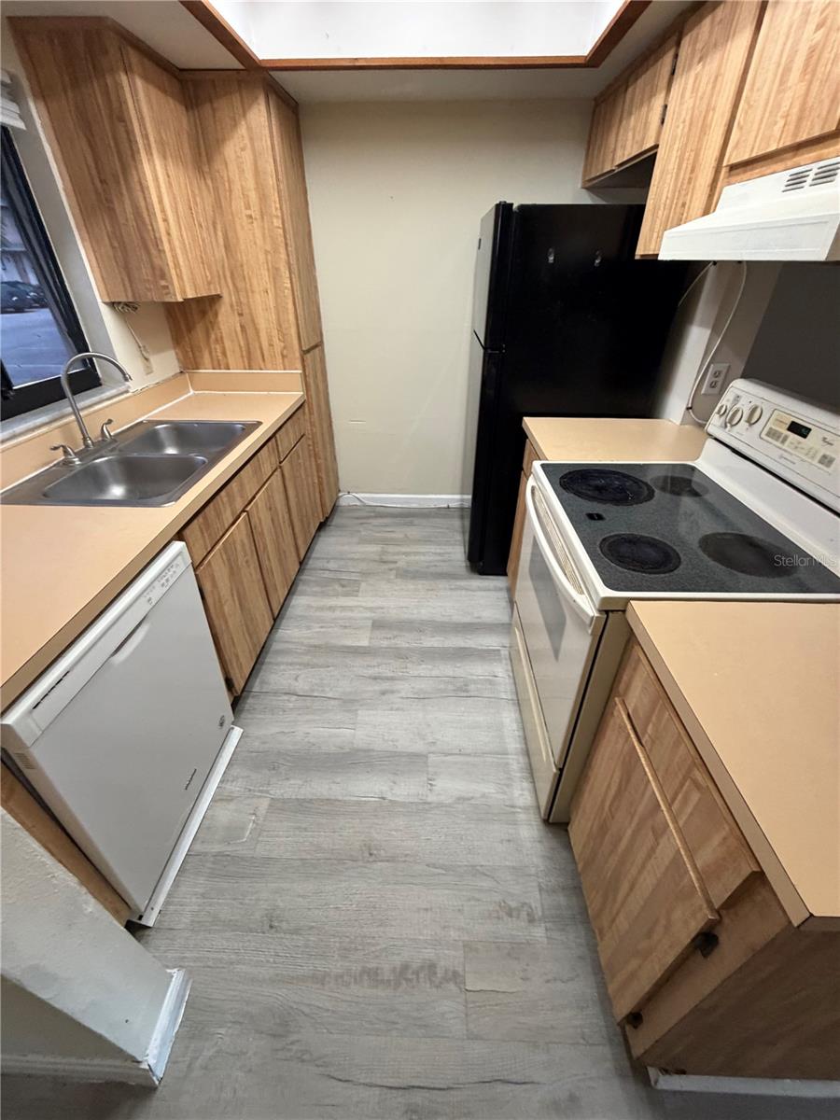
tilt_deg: -34.1
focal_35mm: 14
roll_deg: -1.1
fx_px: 453
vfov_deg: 102.1
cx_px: 420
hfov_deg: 85.7
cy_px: 560
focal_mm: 2.22
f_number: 2.2
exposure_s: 1/60
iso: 250
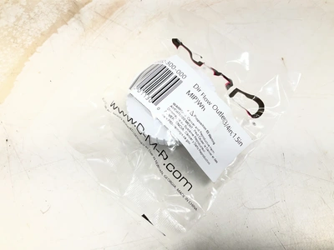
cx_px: 167
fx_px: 280
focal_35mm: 29
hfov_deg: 61.7
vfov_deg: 48.2
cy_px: 125
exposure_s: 1/208
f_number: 1.8
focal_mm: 3
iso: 20
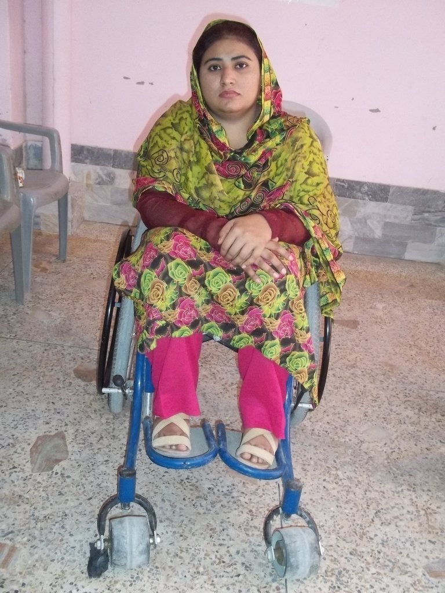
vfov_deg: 51.4
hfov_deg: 39.7
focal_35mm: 36
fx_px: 617
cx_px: 222
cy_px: 296
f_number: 3.1
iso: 320
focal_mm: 6.5
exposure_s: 1/30
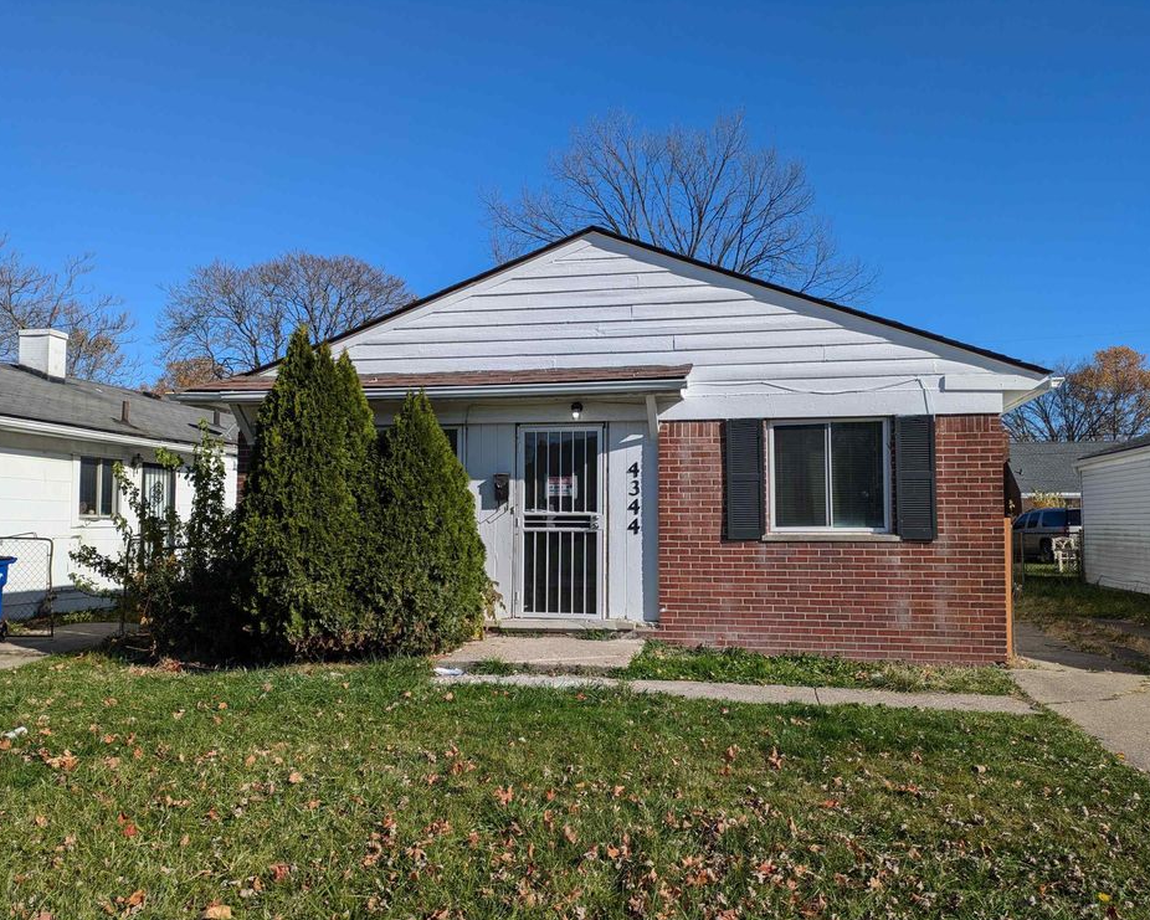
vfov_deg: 53.2
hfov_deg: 64.0
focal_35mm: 27
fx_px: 919
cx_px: 607
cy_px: 474
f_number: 1.89
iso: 42
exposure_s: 1/3226
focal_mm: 5.43
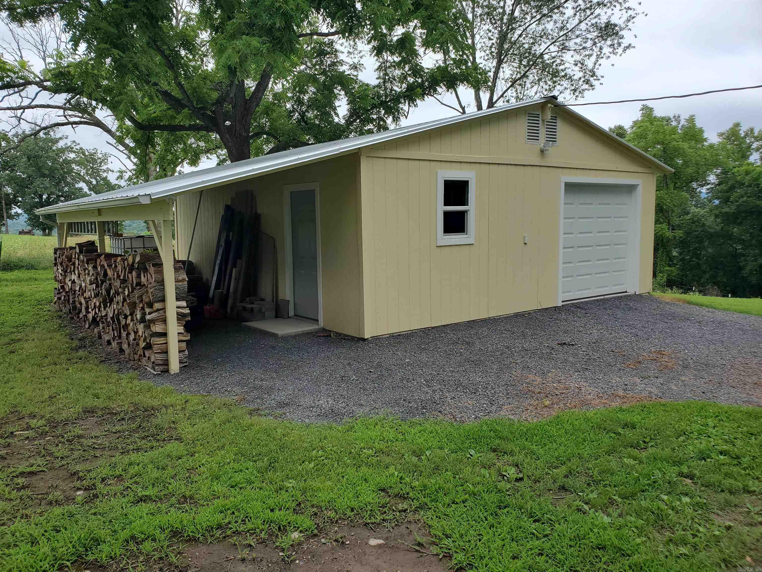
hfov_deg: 67.3
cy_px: 286
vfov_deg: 53.1
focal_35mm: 26
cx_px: 381
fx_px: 572
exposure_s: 1/1030
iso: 50
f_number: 2.4
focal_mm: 4.3
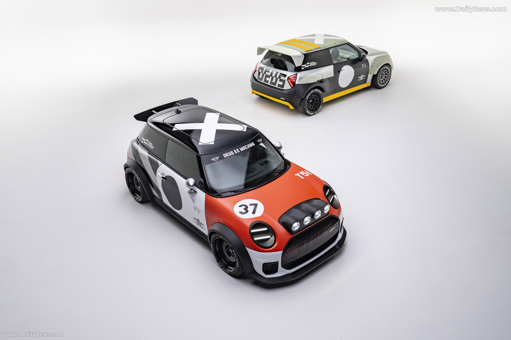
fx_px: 483
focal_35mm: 34
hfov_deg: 55.8
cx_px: 256
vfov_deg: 38.9
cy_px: 170
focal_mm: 34
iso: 640
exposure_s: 1/15
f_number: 9
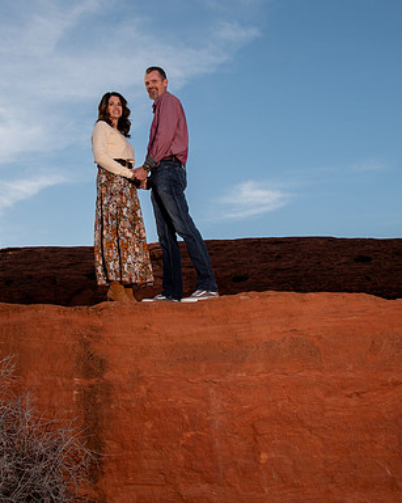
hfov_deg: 35.5
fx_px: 625
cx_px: 153
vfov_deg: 43.5
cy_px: 192
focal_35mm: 42
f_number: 9
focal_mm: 24
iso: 250
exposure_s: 1/250
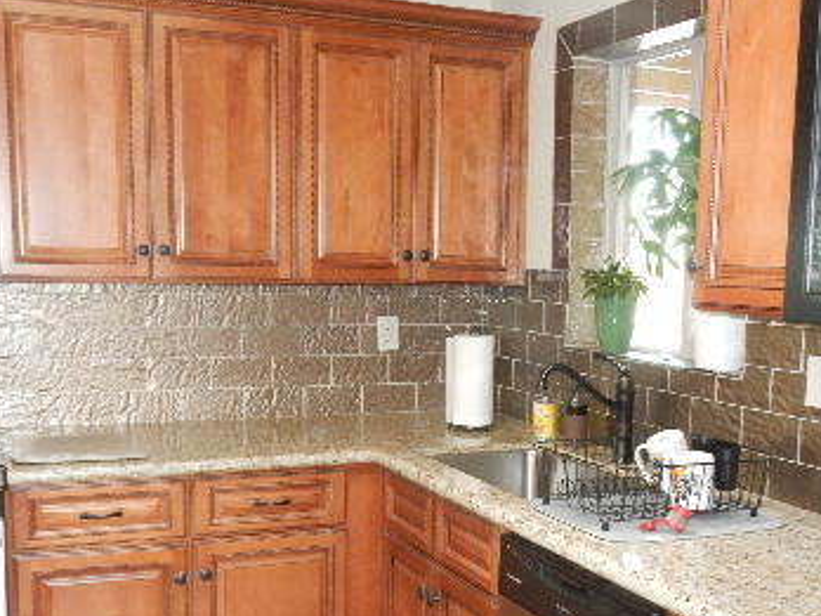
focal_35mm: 46
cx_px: 465
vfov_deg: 31.1
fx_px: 1091
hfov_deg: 41.2
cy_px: 439
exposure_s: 1/30
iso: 500
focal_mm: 4.5
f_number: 3.7
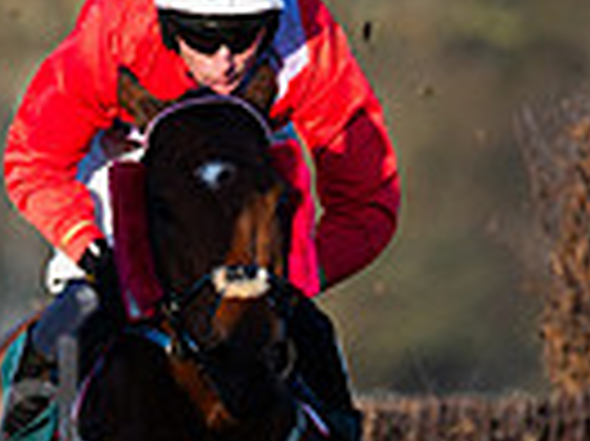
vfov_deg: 0.9
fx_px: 29017
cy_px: 459
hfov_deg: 1.2
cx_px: -491
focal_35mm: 1704
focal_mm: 400
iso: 800
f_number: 4.5
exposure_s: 1/2000
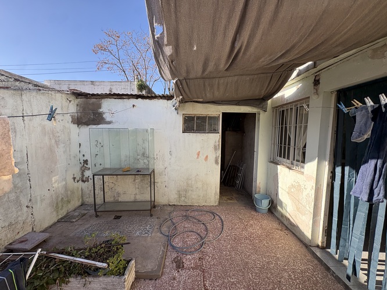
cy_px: 145
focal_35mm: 14
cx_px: 194
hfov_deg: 102.0
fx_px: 157
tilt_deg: -4.8
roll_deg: -0.4
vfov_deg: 85.7
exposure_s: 1/381
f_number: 2.2
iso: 40
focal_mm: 2.22
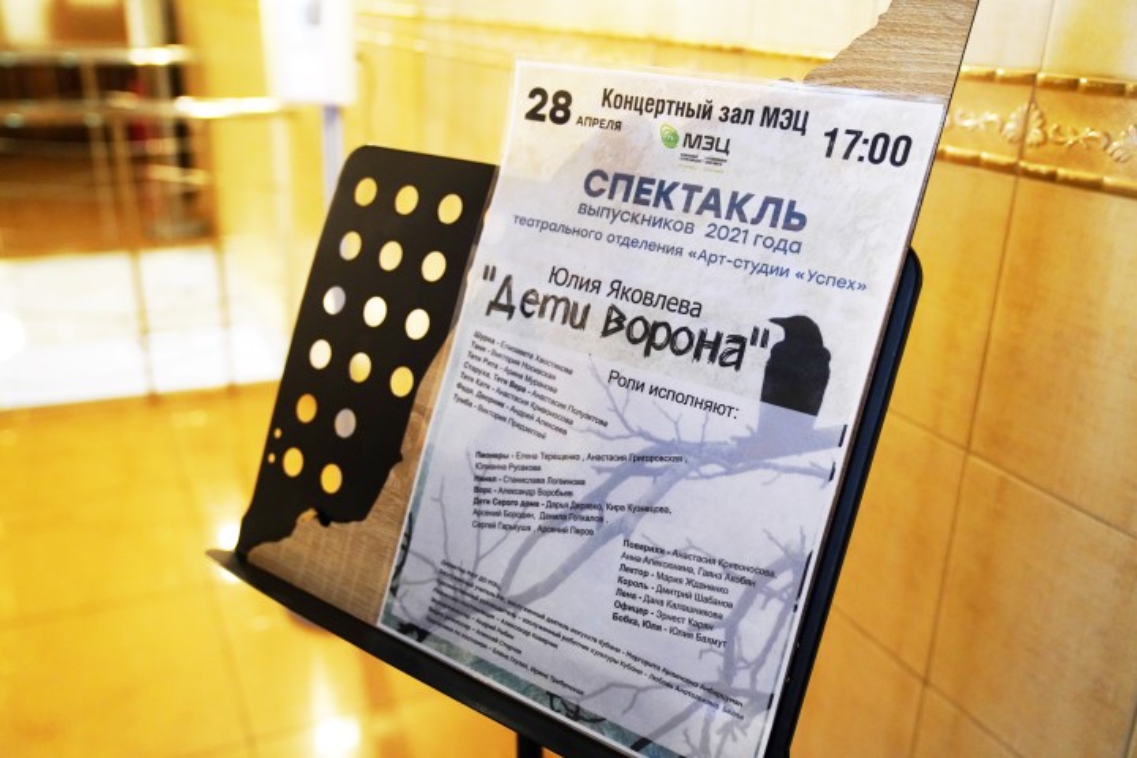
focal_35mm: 33
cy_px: 379
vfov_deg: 40.0
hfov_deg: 57.2
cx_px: 568
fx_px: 1042
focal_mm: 33
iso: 4000
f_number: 2.8
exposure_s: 1/160
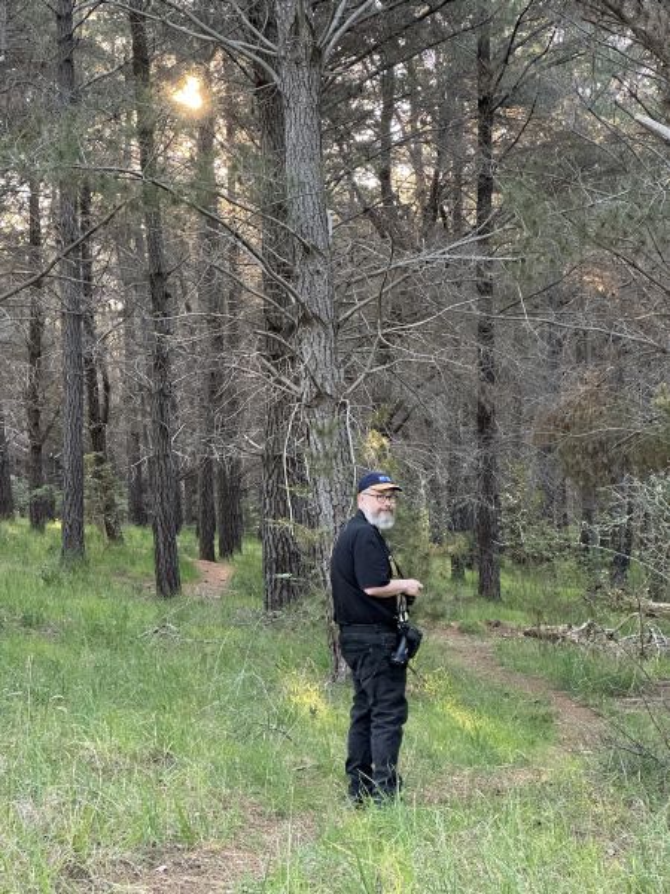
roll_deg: +1.7
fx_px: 1987
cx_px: 335
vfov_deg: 25.3
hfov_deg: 19.1
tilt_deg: +1.2
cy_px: 447
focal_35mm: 77
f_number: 2.8
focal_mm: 9
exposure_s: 1/60
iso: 400
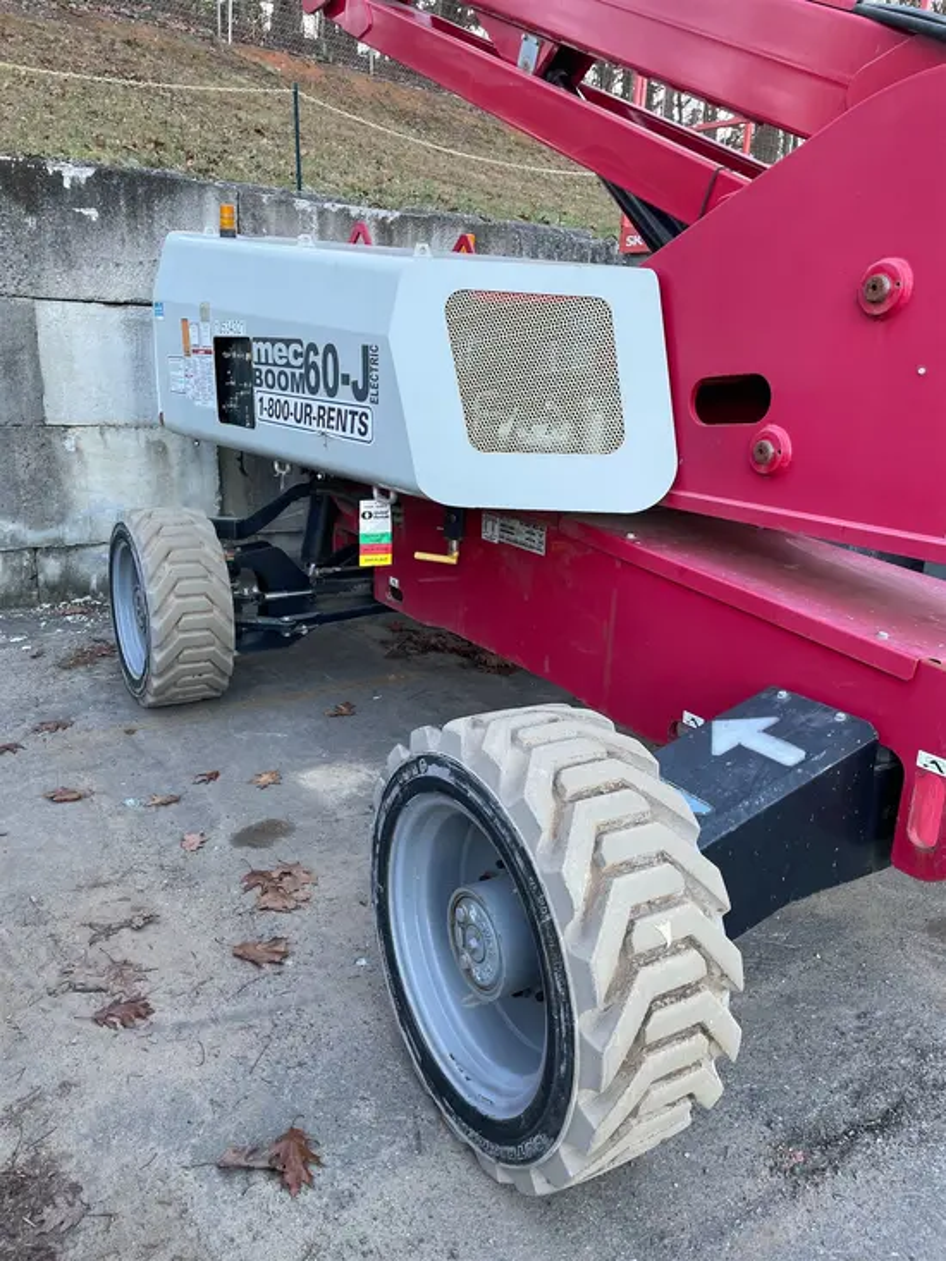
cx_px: 473
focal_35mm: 26
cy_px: 630
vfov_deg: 67.3
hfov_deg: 53.1
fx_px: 947
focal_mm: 4.2
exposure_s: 1/121
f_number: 1.6
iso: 50
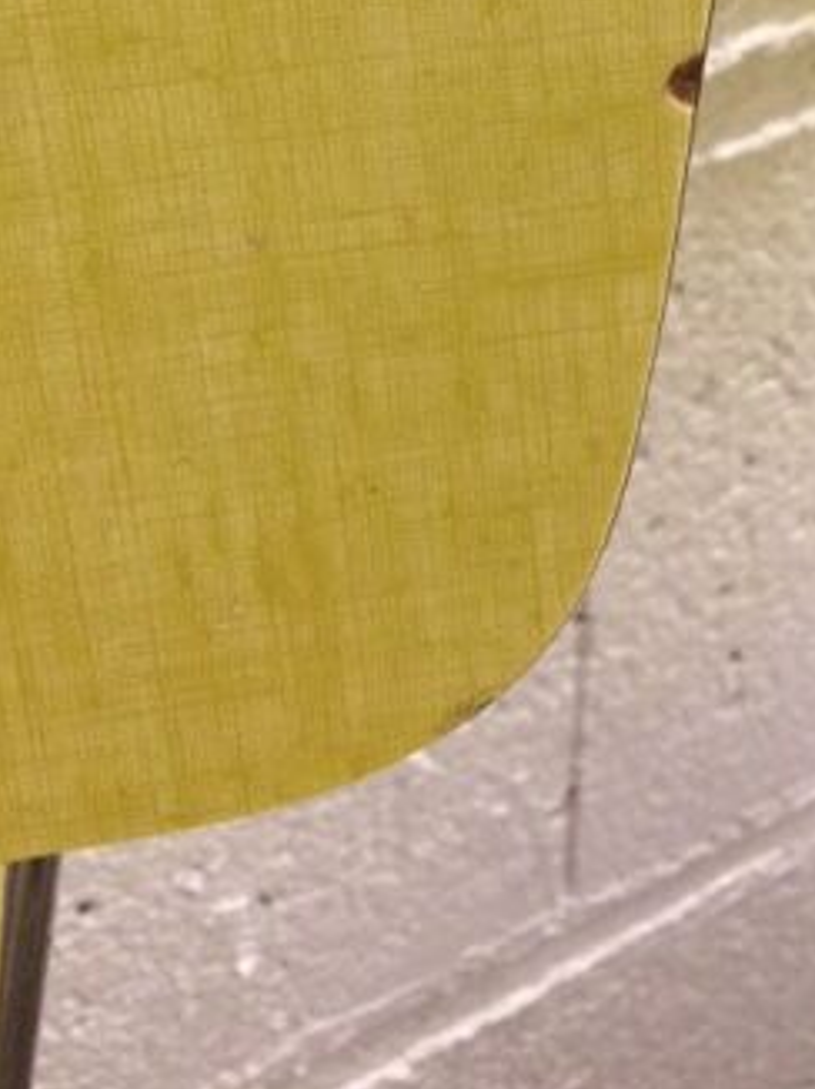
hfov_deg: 25.6
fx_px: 1792
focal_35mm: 57
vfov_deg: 31.6
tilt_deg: -29.2
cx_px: 421
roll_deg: +1.2
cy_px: 37
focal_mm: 4.15
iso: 320
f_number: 2.2
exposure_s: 1/33
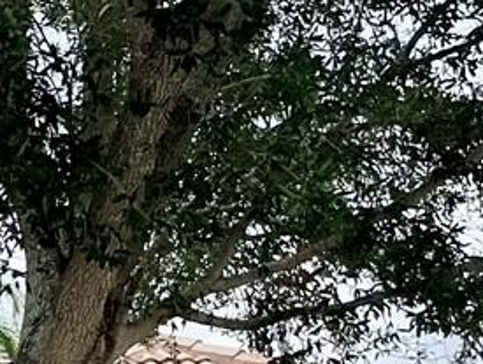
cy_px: 659
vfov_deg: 9.4
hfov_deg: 11.4
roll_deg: -0.8
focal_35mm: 151
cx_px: -562
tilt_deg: +2.7
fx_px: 2110
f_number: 1.6
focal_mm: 4.2
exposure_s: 1/2092
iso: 32
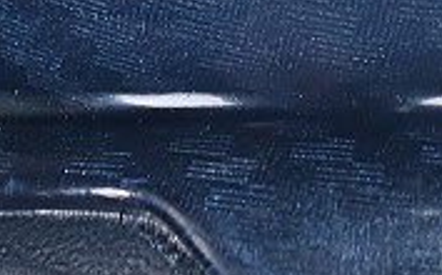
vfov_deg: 2.8
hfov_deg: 4.5
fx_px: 5617
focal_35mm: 467
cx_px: 305
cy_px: -488
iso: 160
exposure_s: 1/60
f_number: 6.3
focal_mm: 50
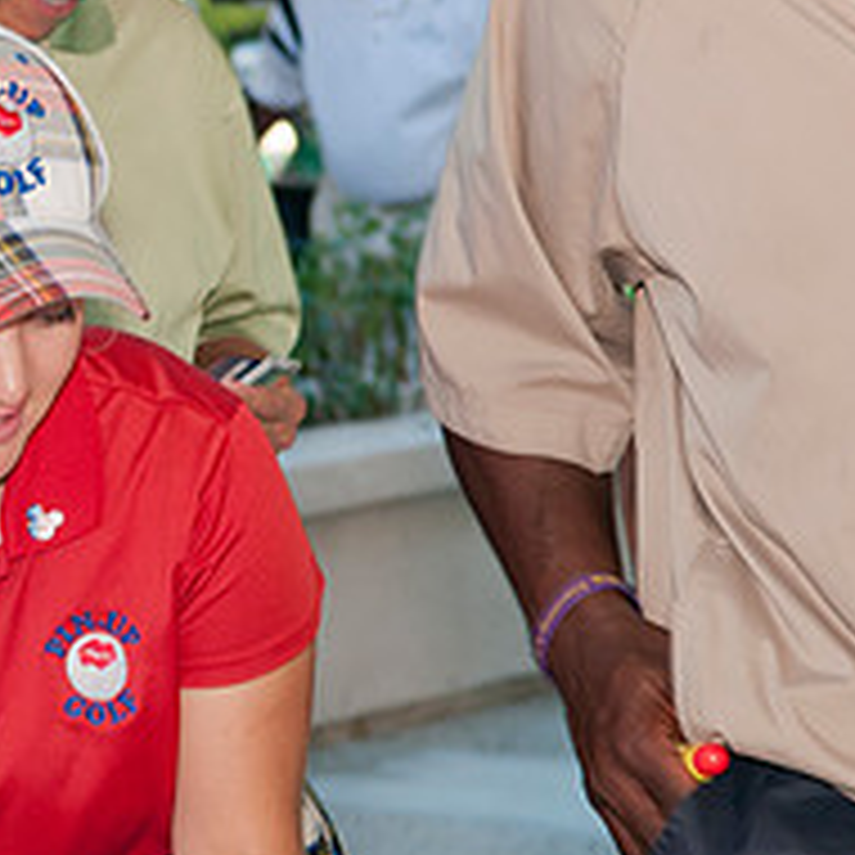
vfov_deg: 9.0
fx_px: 5421
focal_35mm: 194
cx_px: -230
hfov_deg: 8.9
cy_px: 313
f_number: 5
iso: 200
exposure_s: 1/80
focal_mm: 50
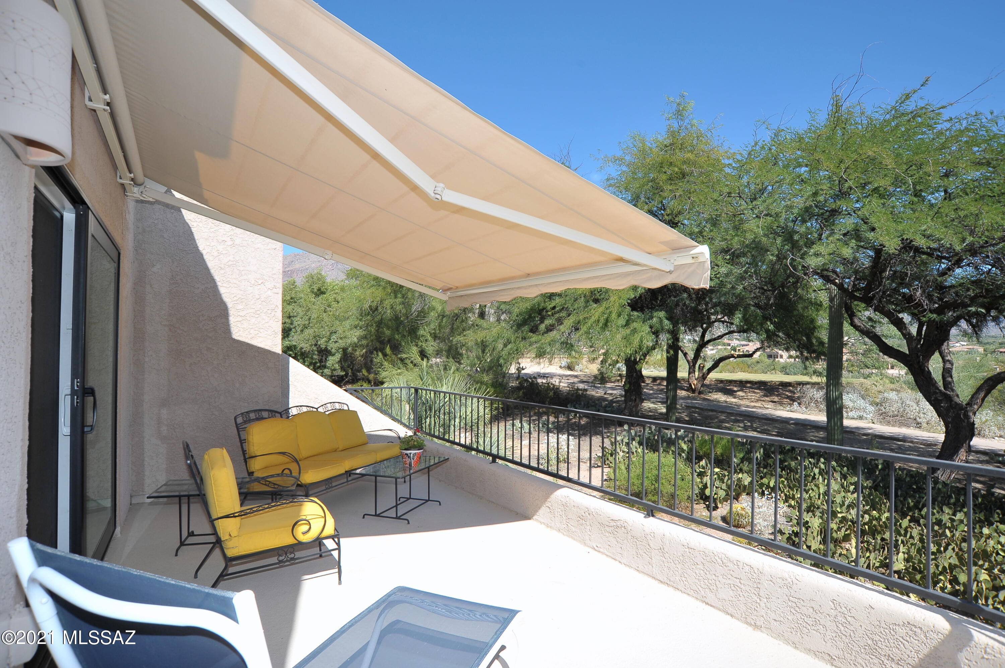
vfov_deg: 67.3
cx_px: 502
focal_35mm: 18
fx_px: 502
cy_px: 334
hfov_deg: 90.0
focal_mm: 18
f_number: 11
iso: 320
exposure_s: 1/320
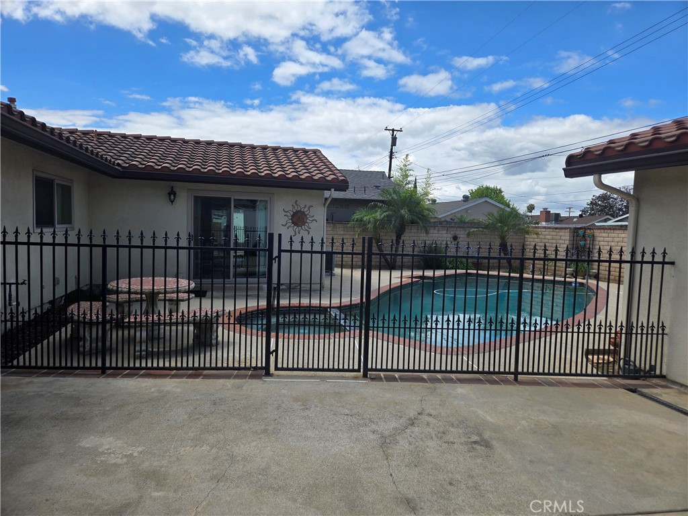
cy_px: 258
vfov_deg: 58.9
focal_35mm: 23
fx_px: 457
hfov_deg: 73.9
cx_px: 344
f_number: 1.8
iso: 25
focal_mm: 5.4
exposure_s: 1/2054
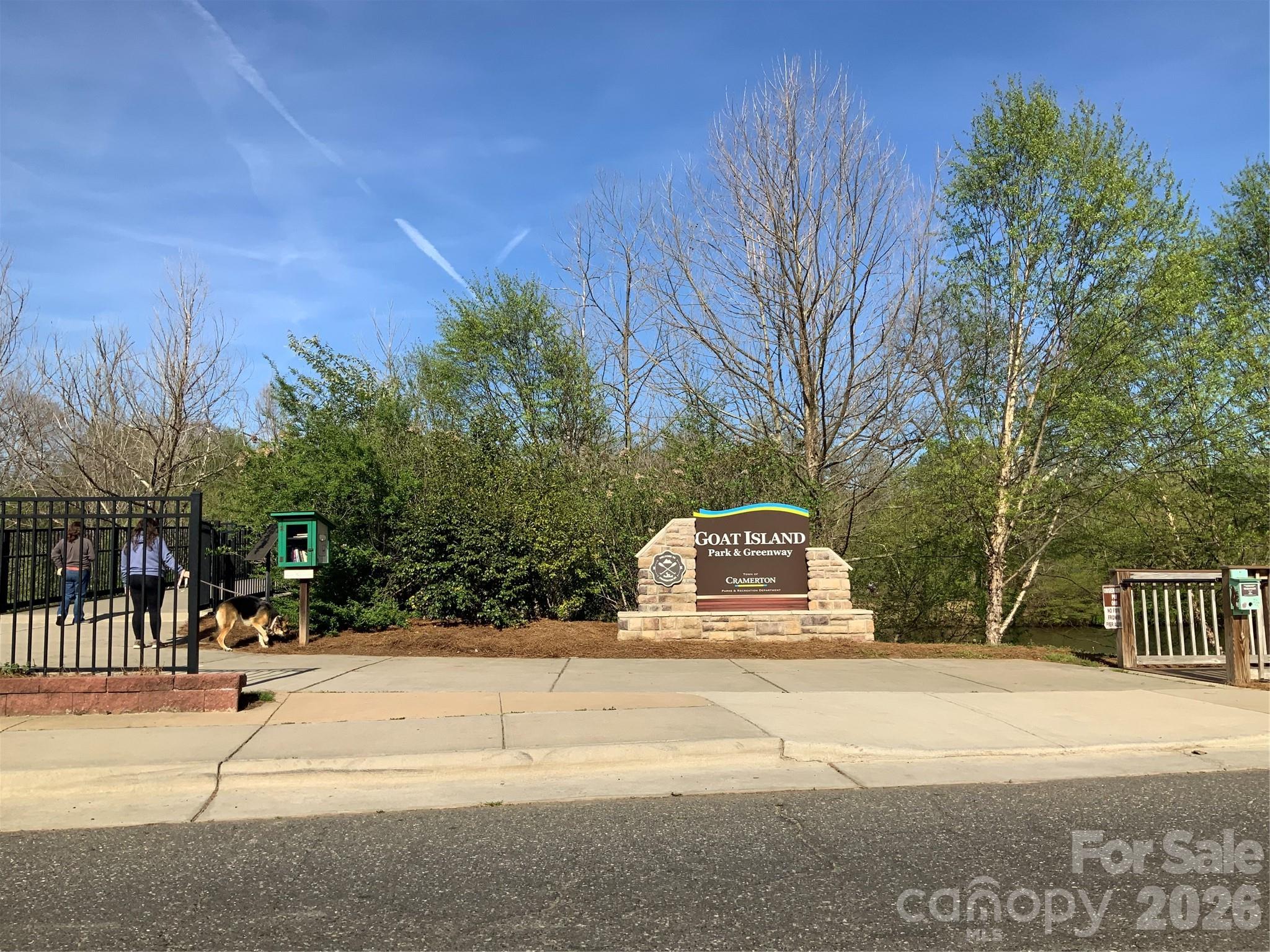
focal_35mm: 29
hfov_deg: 61.7
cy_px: 476
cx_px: 635
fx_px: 1064
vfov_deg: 48.2
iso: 16
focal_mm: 3
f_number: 1.8
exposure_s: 1/2320
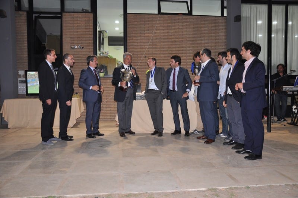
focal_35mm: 32
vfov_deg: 41.6
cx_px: 149
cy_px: 99
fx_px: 260
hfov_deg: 59.6
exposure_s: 1/60
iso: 800
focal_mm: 21
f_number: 3.8
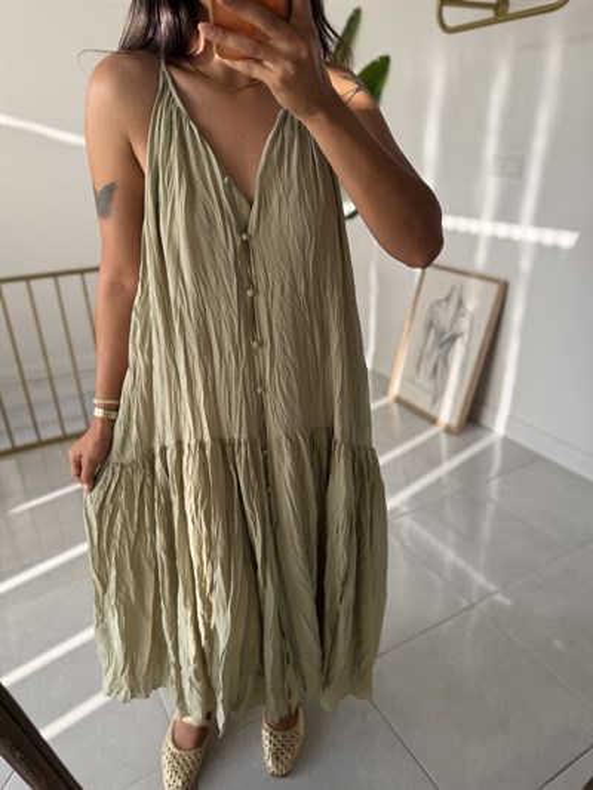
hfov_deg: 56.8
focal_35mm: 24
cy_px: 395
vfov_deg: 71.6
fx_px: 548
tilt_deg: -52.9
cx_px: 296
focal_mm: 6.76
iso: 80
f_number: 1.78
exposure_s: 1/230
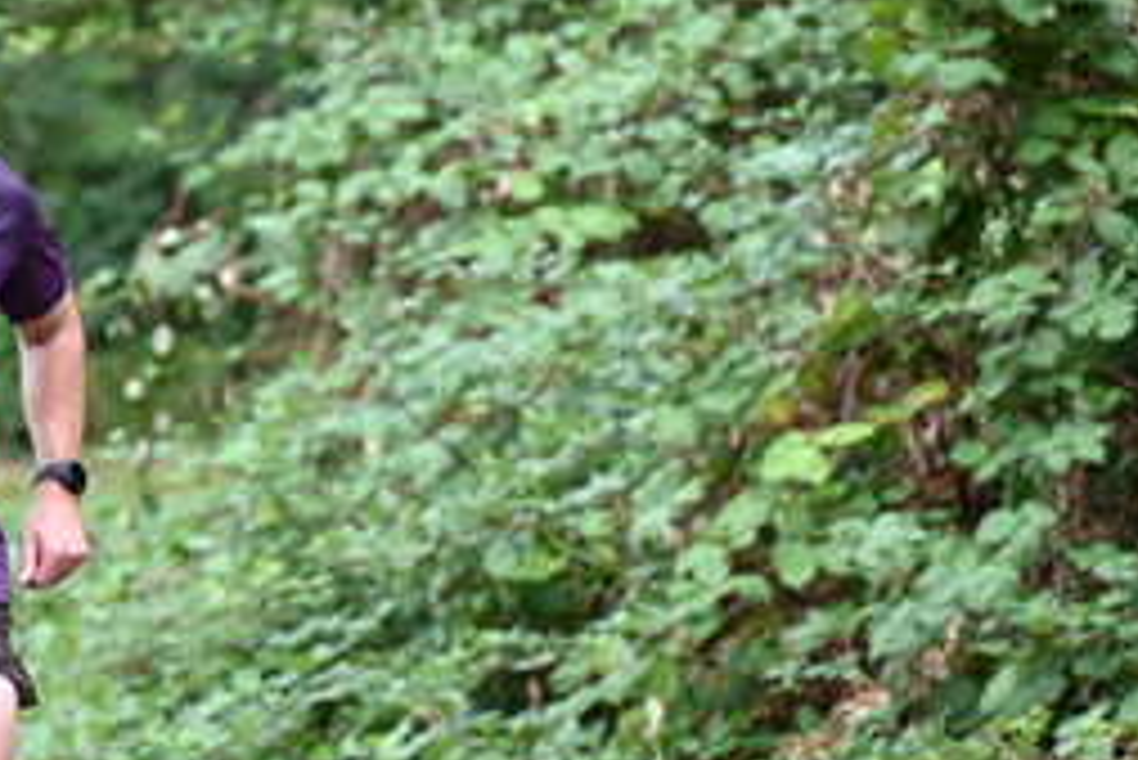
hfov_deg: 4.7
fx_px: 13726
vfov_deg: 3.2
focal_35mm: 434
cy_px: 277
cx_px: -49
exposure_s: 1/250
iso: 1000
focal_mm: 200
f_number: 6.3
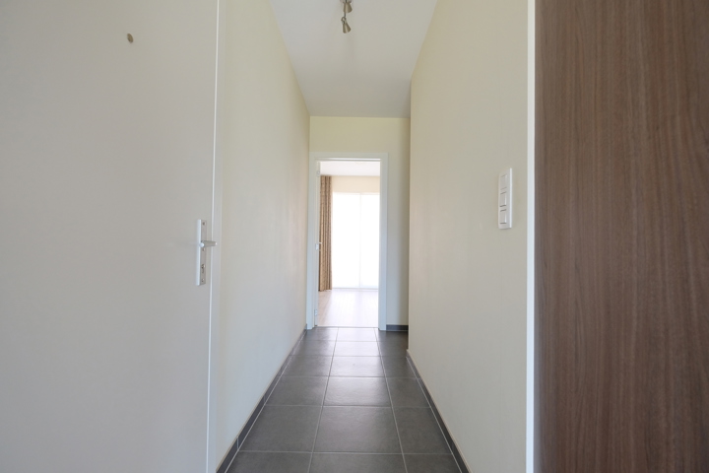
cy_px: 236
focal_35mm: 15
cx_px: 354
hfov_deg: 100.4
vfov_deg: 77.3
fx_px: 295
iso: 800
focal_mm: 10
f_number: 4
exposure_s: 1/58
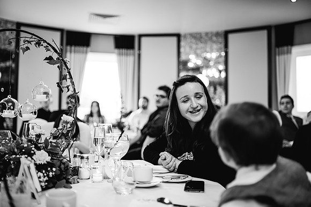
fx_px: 302
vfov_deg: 37.9
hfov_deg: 54.4
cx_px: 156
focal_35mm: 35
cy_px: 104
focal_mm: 35
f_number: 1.4
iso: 400
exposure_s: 1/250
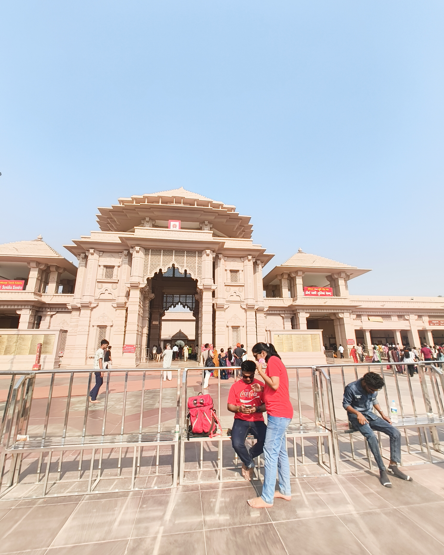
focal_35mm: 15
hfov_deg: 84.0
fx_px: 246
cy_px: 281
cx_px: 221
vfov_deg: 96.8
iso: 100
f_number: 2.2
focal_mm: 2.15
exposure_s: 1/660
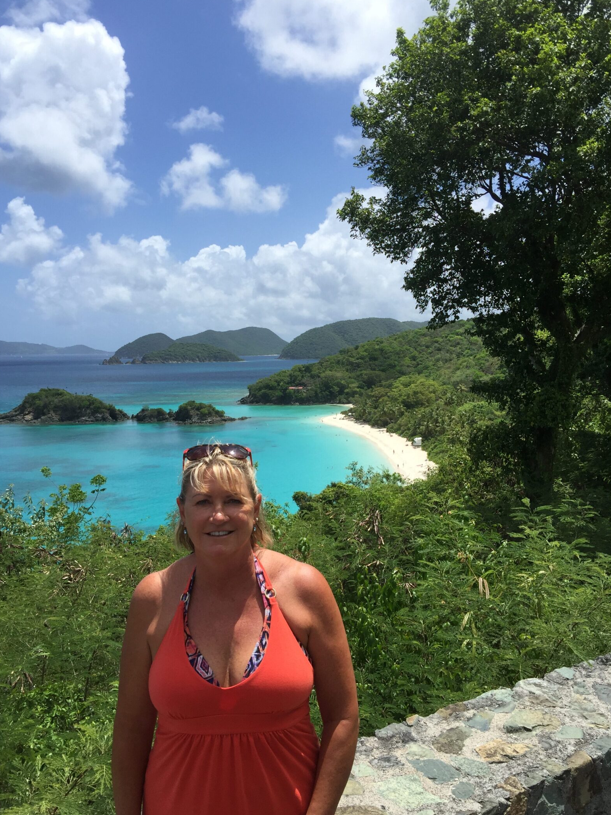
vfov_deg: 60.0
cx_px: 300
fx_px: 706
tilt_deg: -5.7
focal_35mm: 30
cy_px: 412
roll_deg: +0.4
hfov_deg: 46.8
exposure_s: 1/2326
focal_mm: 4.15
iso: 32
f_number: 2.2
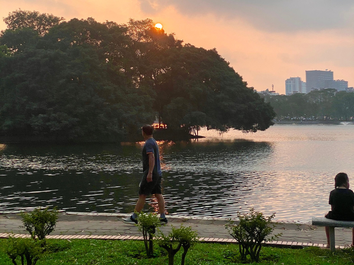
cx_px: 177
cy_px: 132
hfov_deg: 36.8
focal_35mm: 52
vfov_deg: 28.0
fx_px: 532
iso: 20
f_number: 2
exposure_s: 1/648
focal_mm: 6
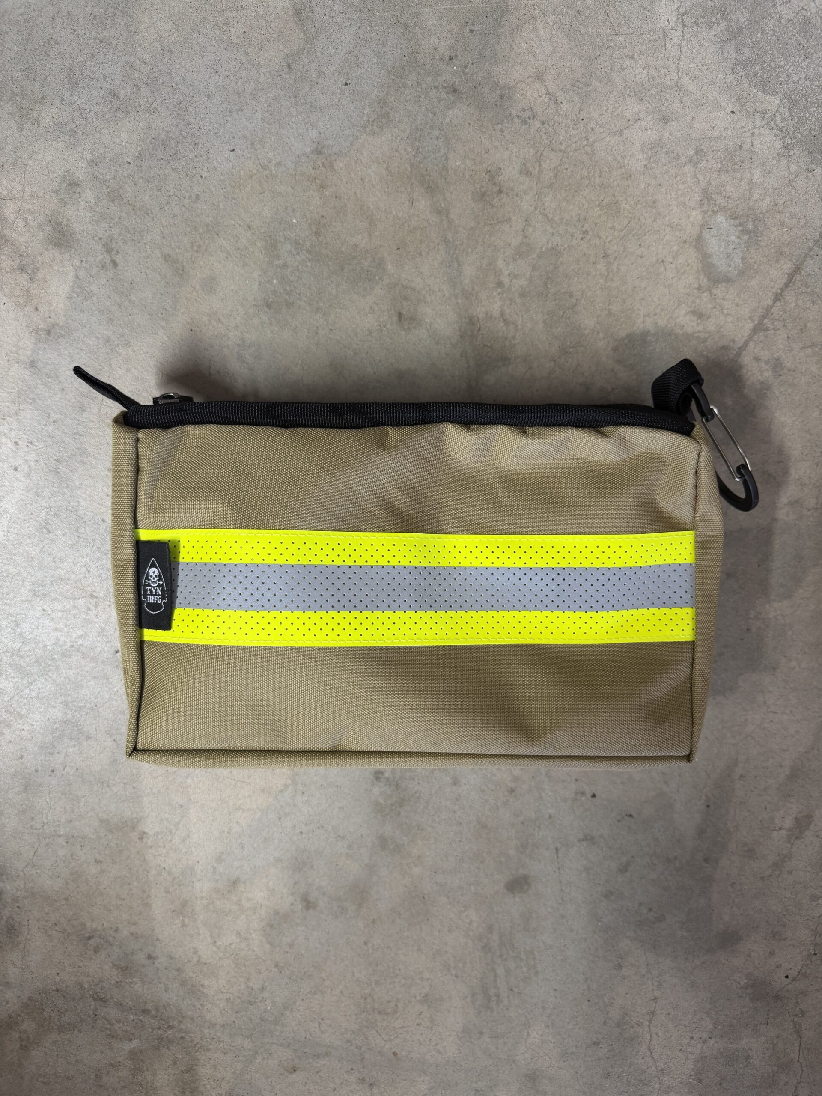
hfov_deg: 56.8
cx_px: 411
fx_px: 760
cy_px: 548
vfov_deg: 71.6
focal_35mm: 24
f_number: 1.78
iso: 125
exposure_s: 1/60
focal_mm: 6.76
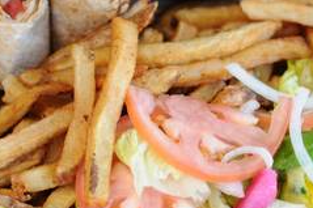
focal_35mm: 145
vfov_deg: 9.4
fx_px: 1263
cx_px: 68
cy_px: 97
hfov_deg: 14.1
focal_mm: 35
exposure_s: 1/80
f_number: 2.5
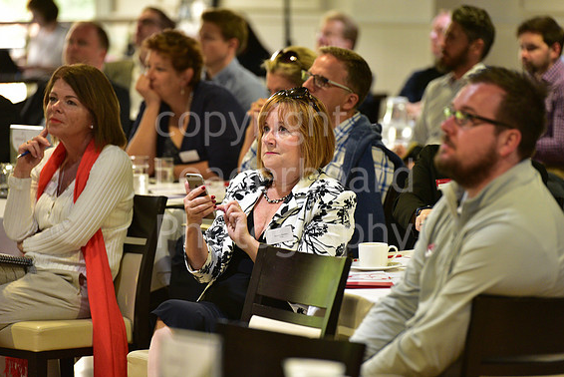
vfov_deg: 6.7
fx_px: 3213
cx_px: 286
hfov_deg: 10.0
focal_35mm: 205
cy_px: 185
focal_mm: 200
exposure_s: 1/60
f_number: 4
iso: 1600
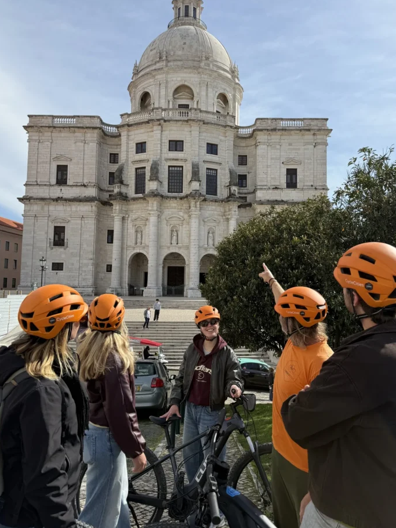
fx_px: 412
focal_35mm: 27
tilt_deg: +5.1
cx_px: 202
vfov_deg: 65.2
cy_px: 245
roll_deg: -0.2
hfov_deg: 51.4
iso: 80
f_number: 1.78
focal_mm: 6.76
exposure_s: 1/4975
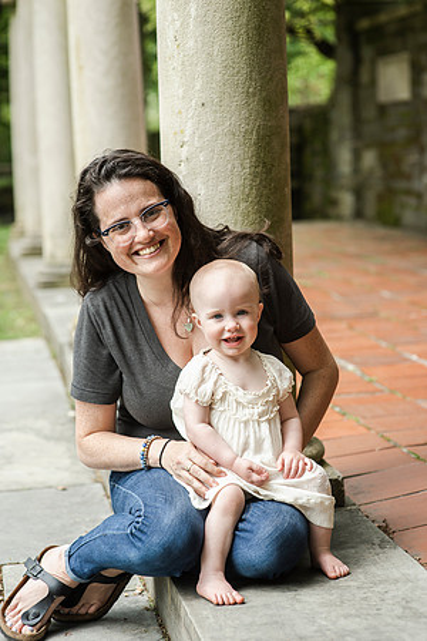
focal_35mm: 85
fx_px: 1512
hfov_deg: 16.1
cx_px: 214
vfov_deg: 23.9
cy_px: 320
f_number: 4
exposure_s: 1/1250
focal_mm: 85
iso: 800
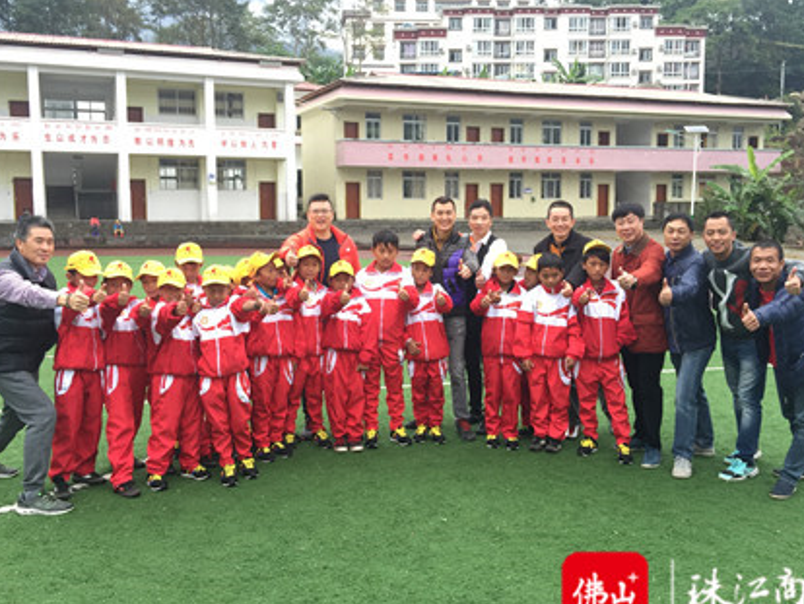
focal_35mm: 35
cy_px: 300
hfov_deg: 52.6
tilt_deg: -5.7
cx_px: 400
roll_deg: -0.2
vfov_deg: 40.7
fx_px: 813
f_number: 2.2
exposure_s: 1/100
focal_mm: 4.15
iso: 50
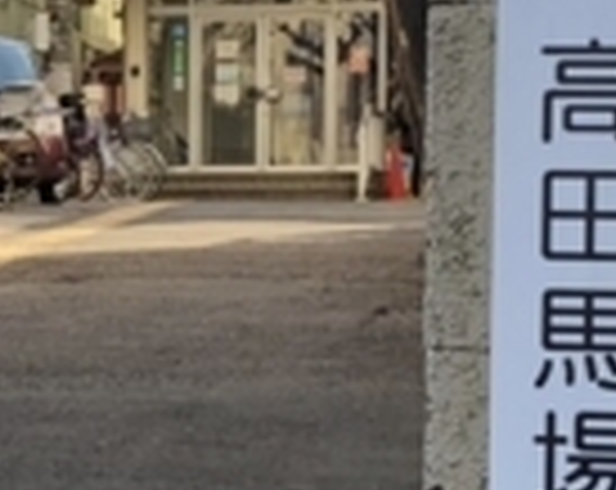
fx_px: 3729
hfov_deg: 9.3
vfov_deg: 7.5
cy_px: 270
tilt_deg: +0.9
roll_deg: -0.2
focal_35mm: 205
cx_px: -117
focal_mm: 4
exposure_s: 1/148
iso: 20
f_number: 1.8
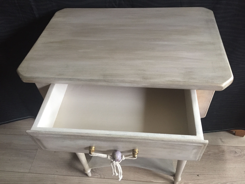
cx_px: 122
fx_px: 205
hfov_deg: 61.7
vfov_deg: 48.2
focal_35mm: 29
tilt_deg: -47.5
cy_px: 92
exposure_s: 1/33
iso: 250
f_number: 2.2
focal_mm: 4.15
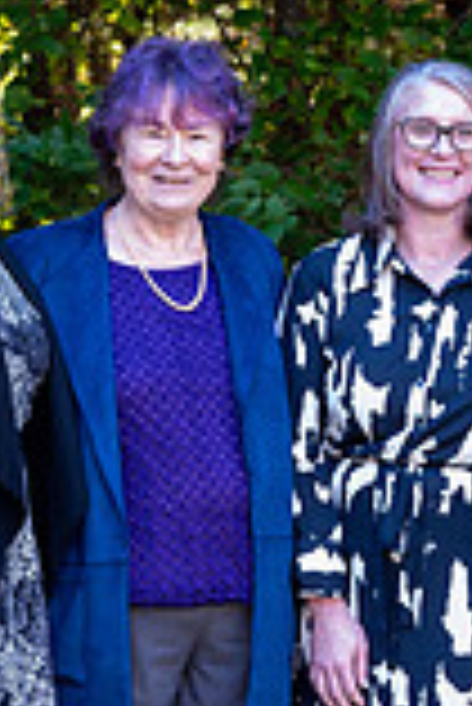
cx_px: 218
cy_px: 639
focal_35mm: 140
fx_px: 2747
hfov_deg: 9.8
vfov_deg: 14.5
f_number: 5.6
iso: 900
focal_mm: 49
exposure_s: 1/60
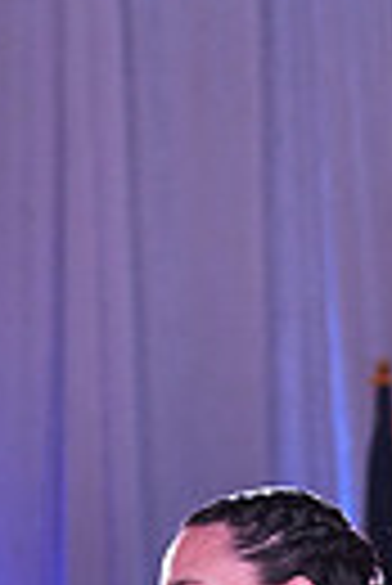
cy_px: 1282
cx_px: 547
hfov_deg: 3.1
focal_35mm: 441
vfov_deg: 4.6
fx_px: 7183
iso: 4000
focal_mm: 99
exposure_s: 1/400
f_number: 5.6
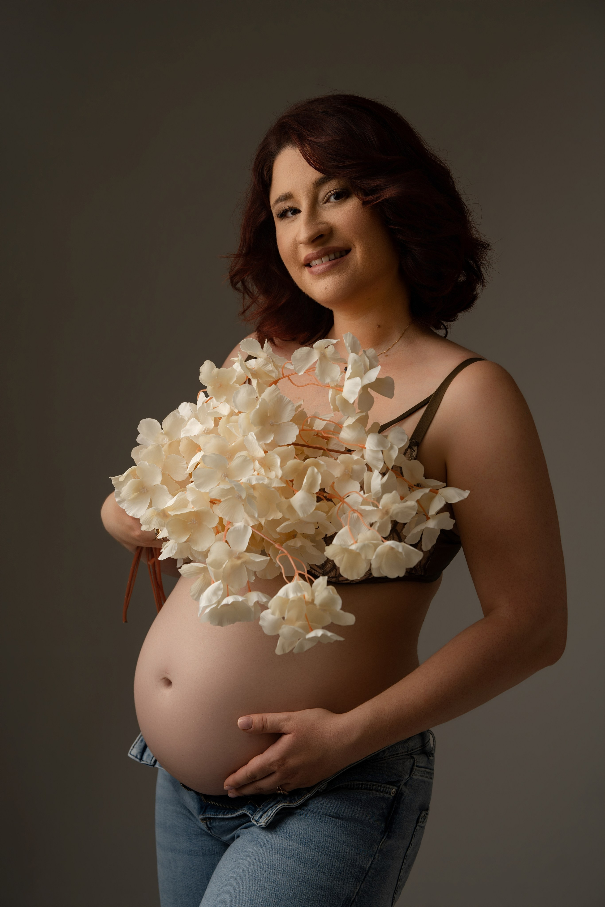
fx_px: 2168
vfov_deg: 23.6
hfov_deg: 15.9
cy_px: 454
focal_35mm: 86
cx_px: 302
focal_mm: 86
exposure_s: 1/125
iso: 125
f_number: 5.6
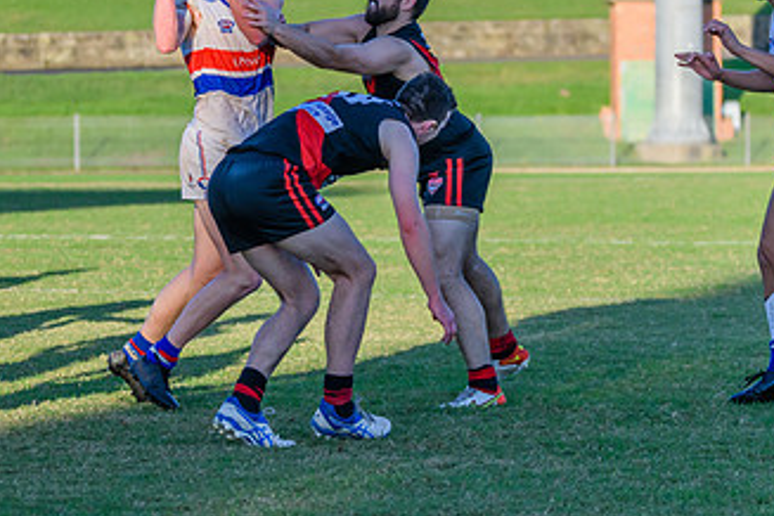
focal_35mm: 340
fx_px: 7309
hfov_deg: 6.1
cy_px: 231
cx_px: 173
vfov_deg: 4.0
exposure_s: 1/2000
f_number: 5
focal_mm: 150
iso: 900
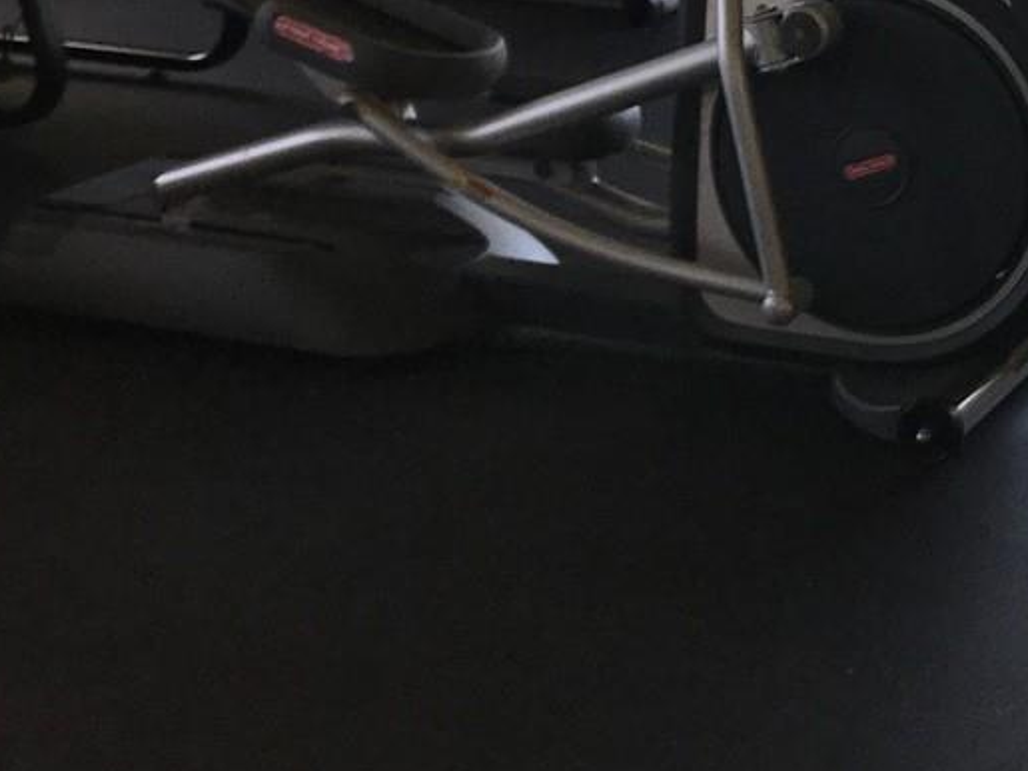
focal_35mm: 87
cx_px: 1060
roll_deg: -1.3
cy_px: 12
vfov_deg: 16.6
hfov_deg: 21.6
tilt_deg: -10.7
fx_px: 2583
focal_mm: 3.99
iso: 32
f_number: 1.8
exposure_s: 1/120
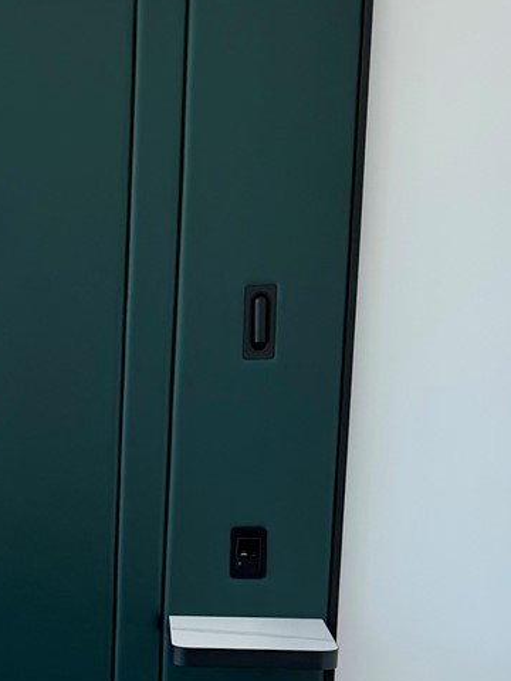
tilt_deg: -12.6
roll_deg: +1.1
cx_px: -236
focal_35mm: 80
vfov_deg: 23.6
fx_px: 1575
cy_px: 644
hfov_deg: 16.9
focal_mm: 6.76
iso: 100
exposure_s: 1/649
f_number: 1.78
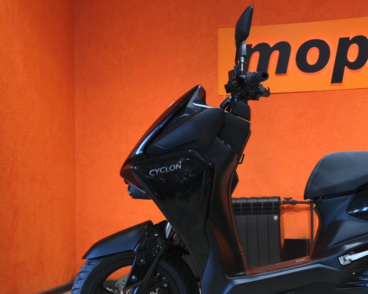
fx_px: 762
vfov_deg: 21.8
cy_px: 178
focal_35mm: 70
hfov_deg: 26.6
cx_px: 298
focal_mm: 27.5
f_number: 4
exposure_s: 1/100
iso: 1600
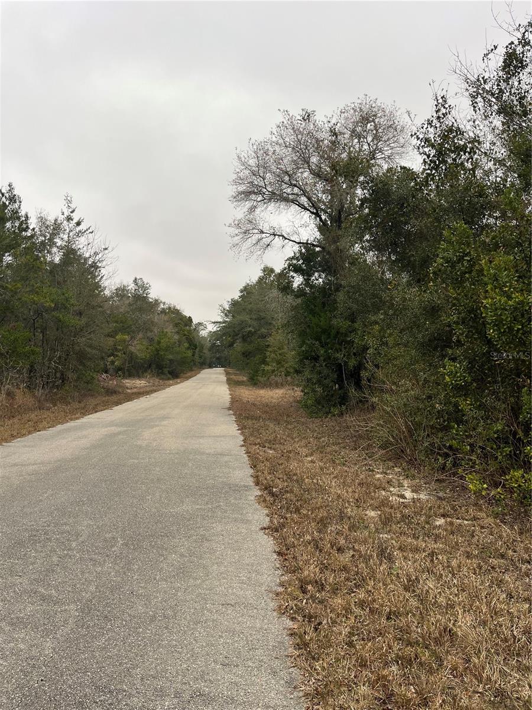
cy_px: 355
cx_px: 266
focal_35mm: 26
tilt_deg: +4.7
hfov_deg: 53.1
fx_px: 533
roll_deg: +0.7
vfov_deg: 67.3
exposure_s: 1/122
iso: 40
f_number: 1.6
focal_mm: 5.1
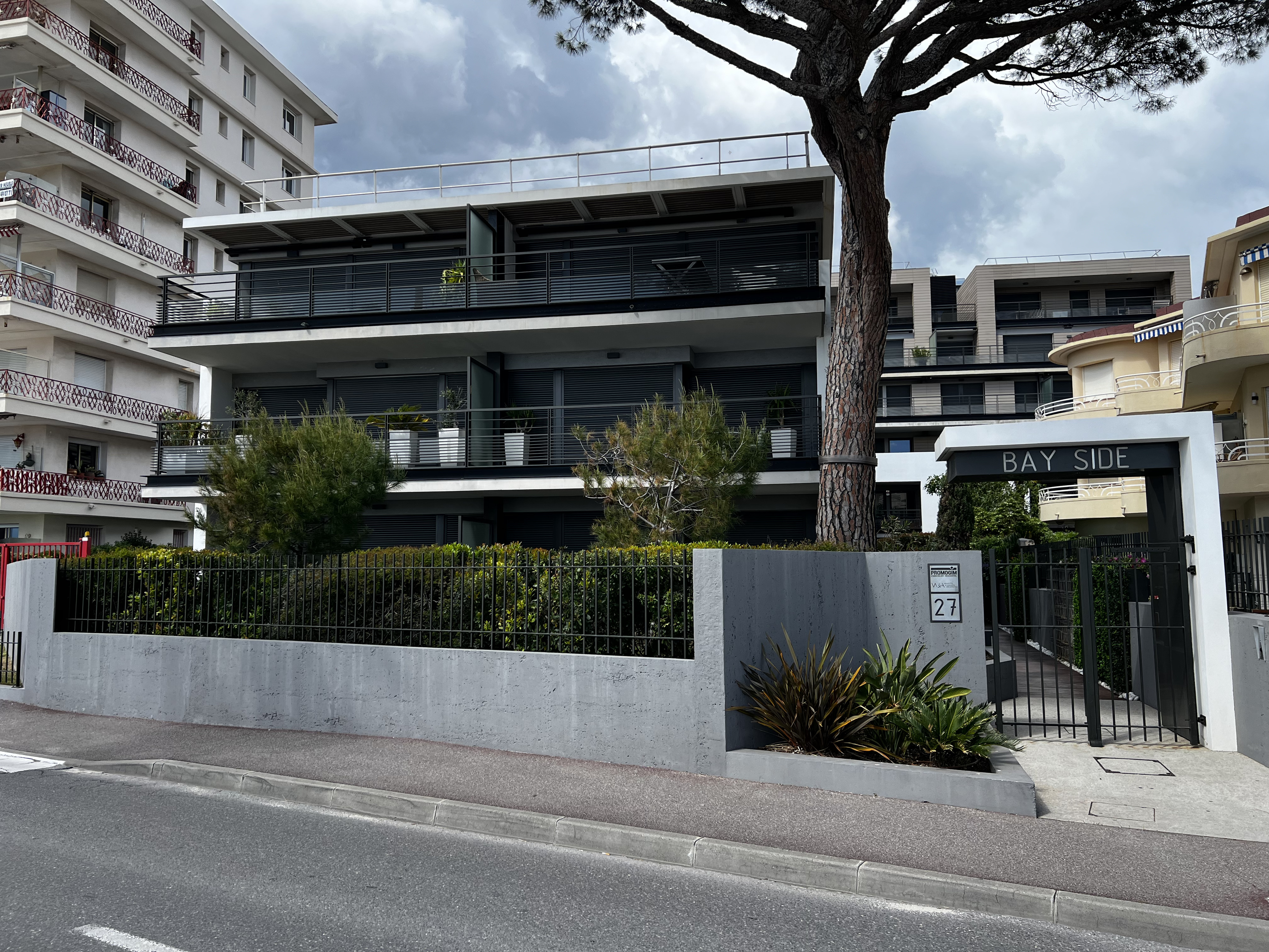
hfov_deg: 67.3
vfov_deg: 53.1
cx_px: 634
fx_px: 953
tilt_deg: +5.8
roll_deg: +0.6
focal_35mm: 26
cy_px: 476
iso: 50
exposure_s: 1/2045
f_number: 1.5
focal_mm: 5.7
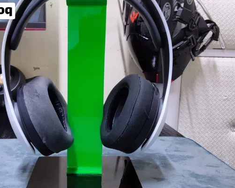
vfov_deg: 37.3
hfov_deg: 45.4
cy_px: 87
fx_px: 278
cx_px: 86
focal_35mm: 40
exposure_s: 1/33.3
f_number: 2
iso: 320
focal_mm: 2.78
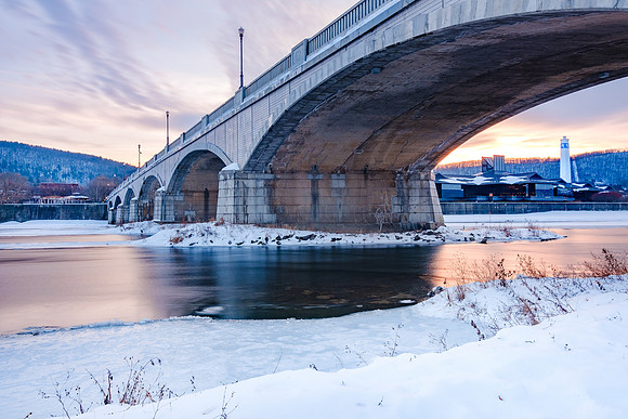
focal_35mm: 25
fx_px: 441
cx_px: 316
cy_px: 209
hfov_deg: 71.0
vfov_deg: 50.9
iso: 160
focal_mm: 16.6
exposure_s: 14
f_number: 8
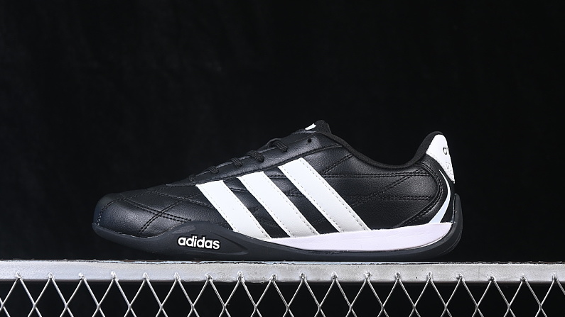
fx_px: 1183
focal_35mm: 79
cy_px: 144
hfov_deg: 26.9
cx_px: 284
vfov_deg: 15.3
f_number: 6.3
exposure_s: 1/50
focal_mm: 50
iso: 160
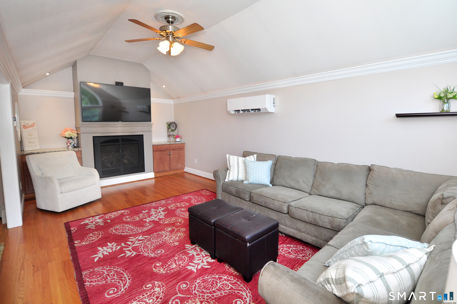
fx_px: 209
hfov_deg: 95.1
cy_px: 152
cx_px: 228
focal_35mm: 16
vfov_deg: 71.9
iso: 800
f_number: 4.5
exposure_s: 1/125
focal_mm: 11
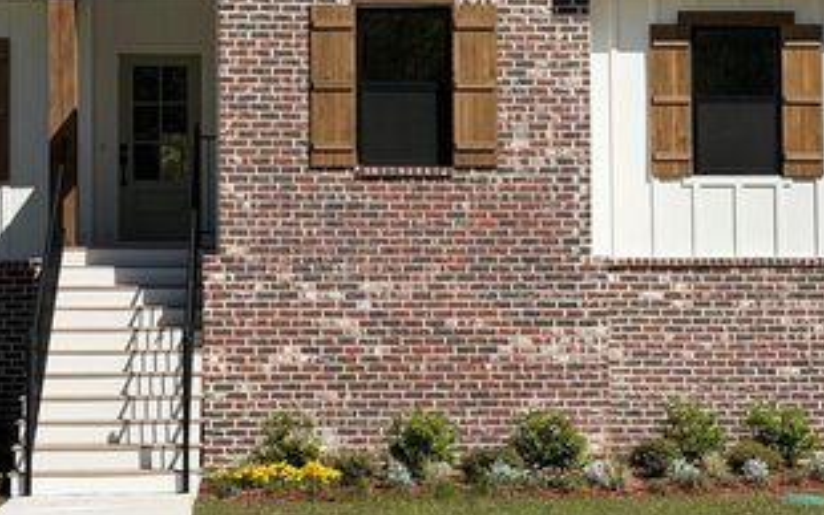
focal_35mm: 82
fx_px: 1842
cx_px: 354
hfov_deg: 25.2
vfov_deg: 15.9
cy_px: 195
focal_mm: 6.76
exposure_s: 1/7874
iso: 80
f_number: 1.78
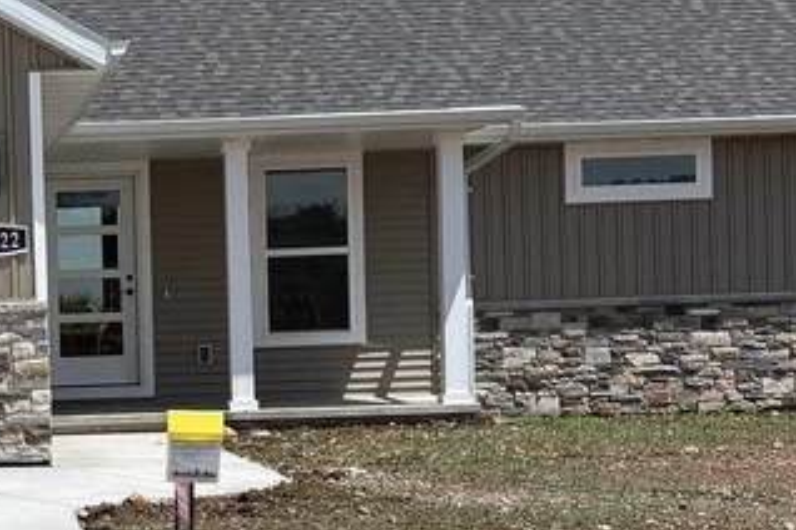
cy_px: 455
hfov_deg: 18.1
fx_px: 2410
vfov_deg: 12.5
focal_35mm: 109
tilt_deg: -2.1
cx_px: -80
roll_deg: +2.1
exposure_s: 1/6711
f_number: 1.6
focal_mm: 5.96
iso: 50
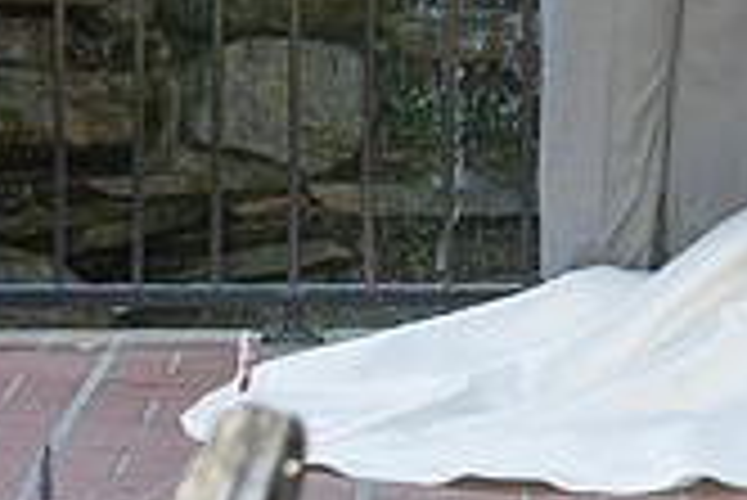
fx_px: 4693
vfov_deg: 6.1
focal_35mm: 226
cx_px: 884
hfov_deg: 9.0
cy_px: -80
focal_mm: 55
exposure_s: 1/250
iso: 100
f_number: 4
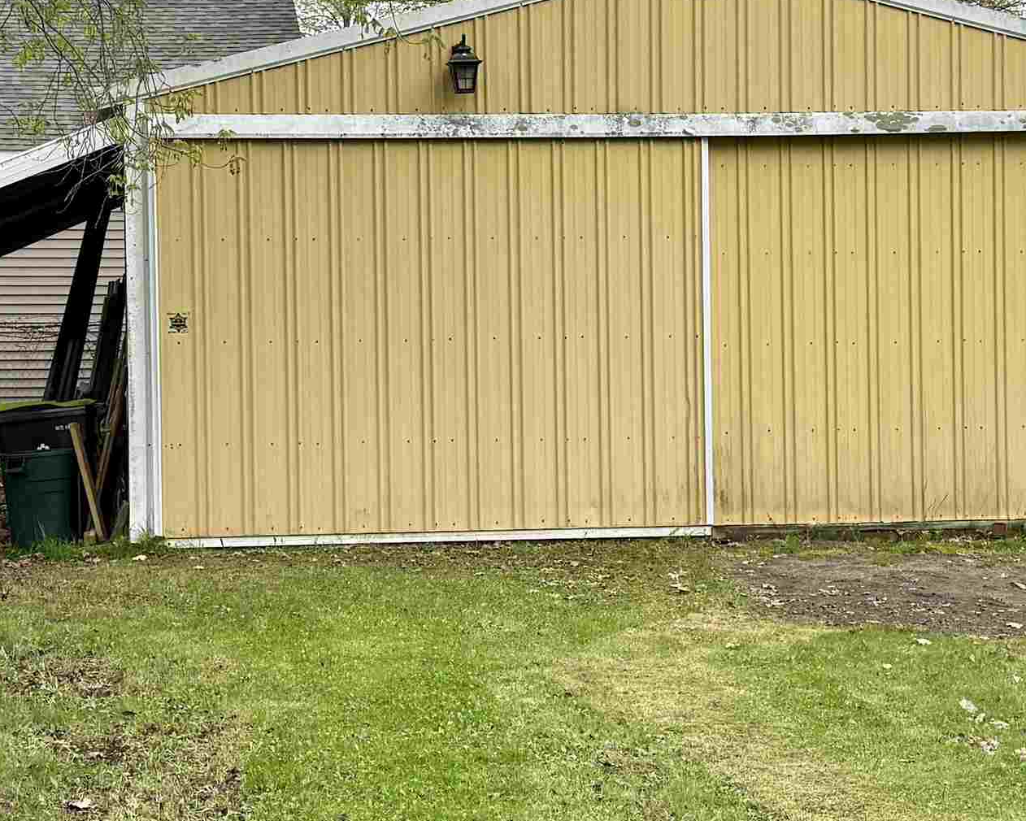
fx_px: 1731
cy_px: 371
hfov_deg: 31.8
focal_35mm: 57
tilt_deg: -0.3
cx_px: 877
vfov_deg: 26.7
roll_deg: +1.3
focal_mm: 6.76
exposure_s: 1/1385
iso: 100
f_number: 1.78
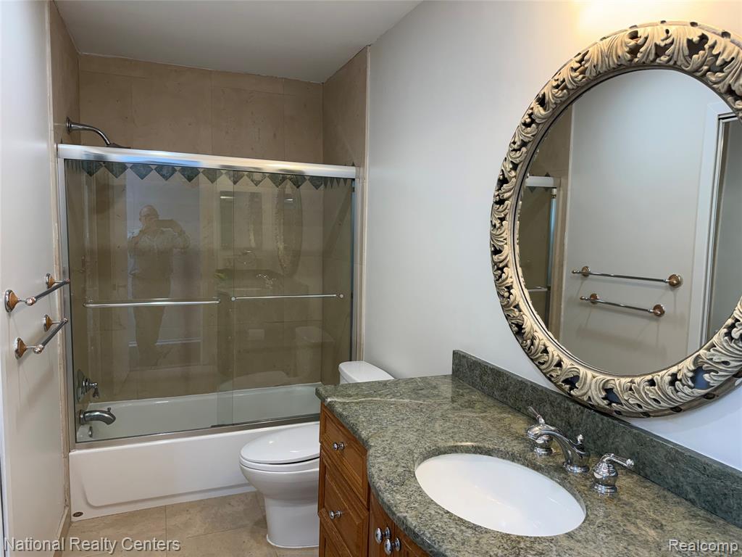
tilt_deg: -5.6
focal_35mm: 24
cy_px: 278
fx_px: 514
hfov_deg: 71.6
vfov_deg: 56.8
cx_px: 371
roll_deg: -1.5
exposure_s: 1/120
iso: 80
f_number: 1.78
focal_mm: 6.76
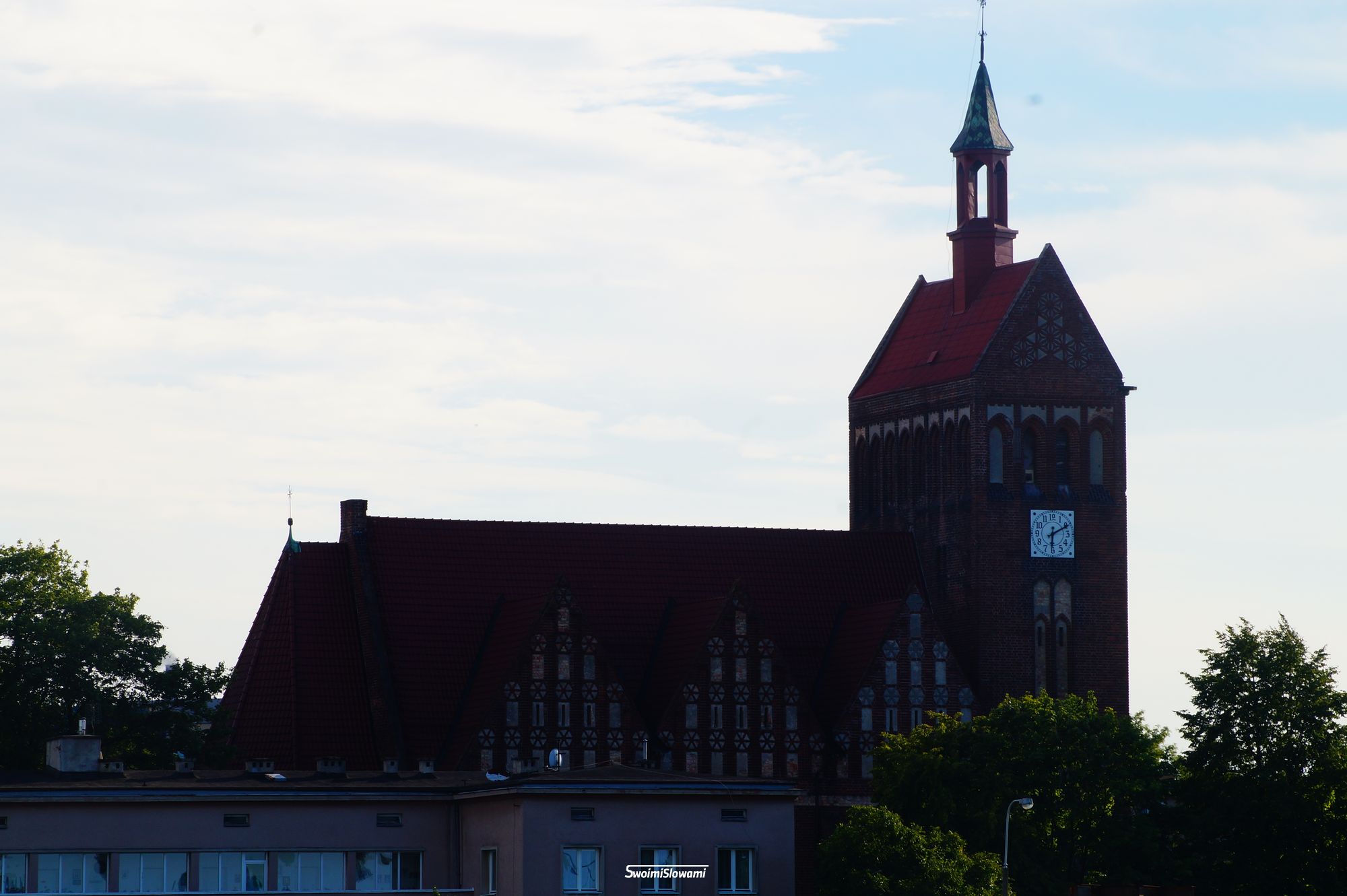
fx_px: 7572
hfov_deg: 10.2
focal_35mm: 202
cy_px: 448
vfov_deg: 6.8
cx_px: 674
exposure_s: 1/50
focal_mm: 135
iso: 100
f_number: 16
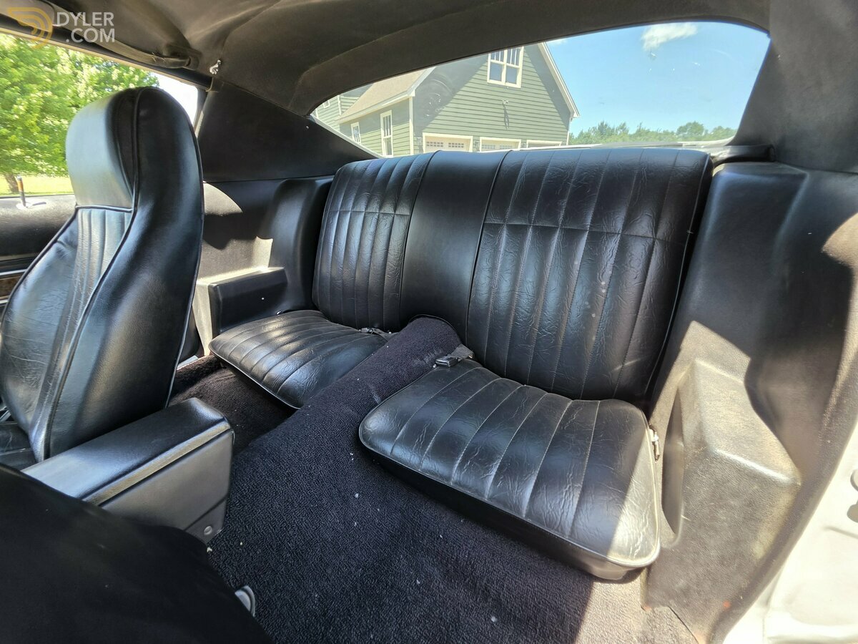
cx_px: 429
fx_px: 322
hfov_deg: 106.2
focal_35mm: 13
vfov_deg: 89.9
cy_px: 322
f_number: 1.9
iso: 125
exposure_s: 1/120
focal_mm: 2.2
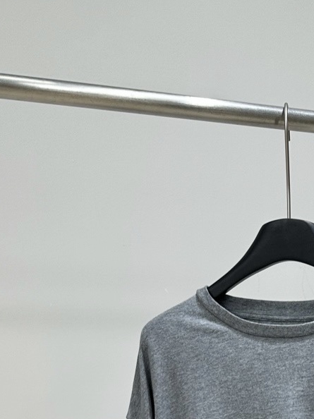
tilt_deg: -11.8
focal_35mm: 69
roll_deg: -0.3
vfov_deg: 24.0
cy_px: 575
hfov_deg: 20.6
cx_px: 310
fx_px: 835
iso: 80
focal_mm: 6.86
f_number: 1.78
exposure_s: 1/121
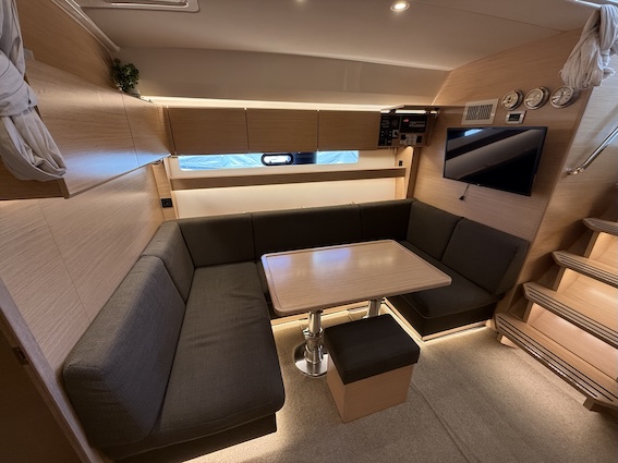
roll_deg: +0.0
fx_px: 250
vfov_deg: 85.7
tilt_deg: -21.7
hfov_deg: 102.1
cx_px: 309
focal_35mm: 14
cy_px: 232
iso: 200
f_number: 2.2
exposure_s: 1/99
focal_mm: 2.22
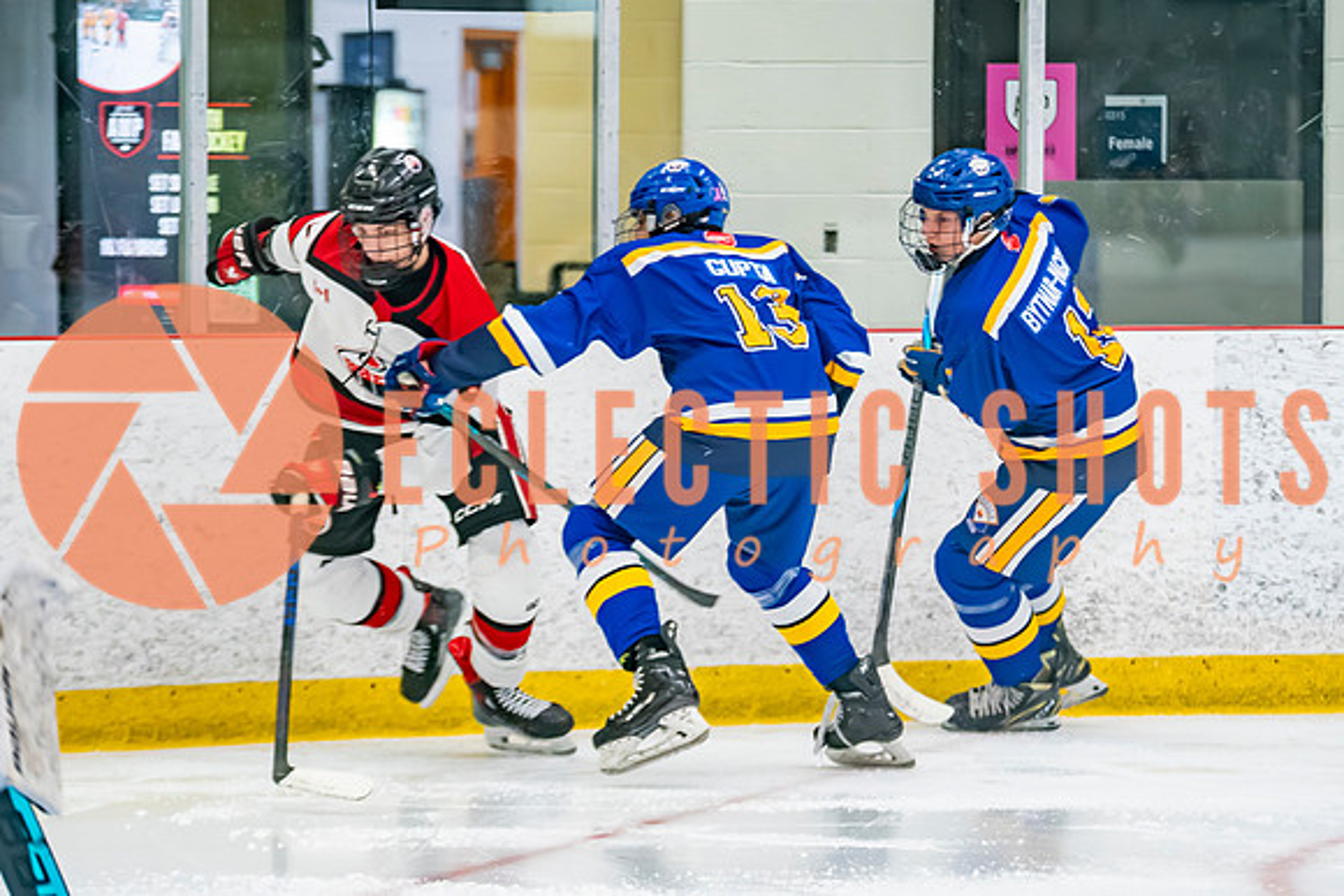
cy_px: 453
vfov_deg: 5.3
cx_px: 711
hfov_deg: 7.9
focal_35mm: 261
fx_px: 9745
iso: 2500
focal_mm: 160
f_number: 2.8
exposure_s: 1/640
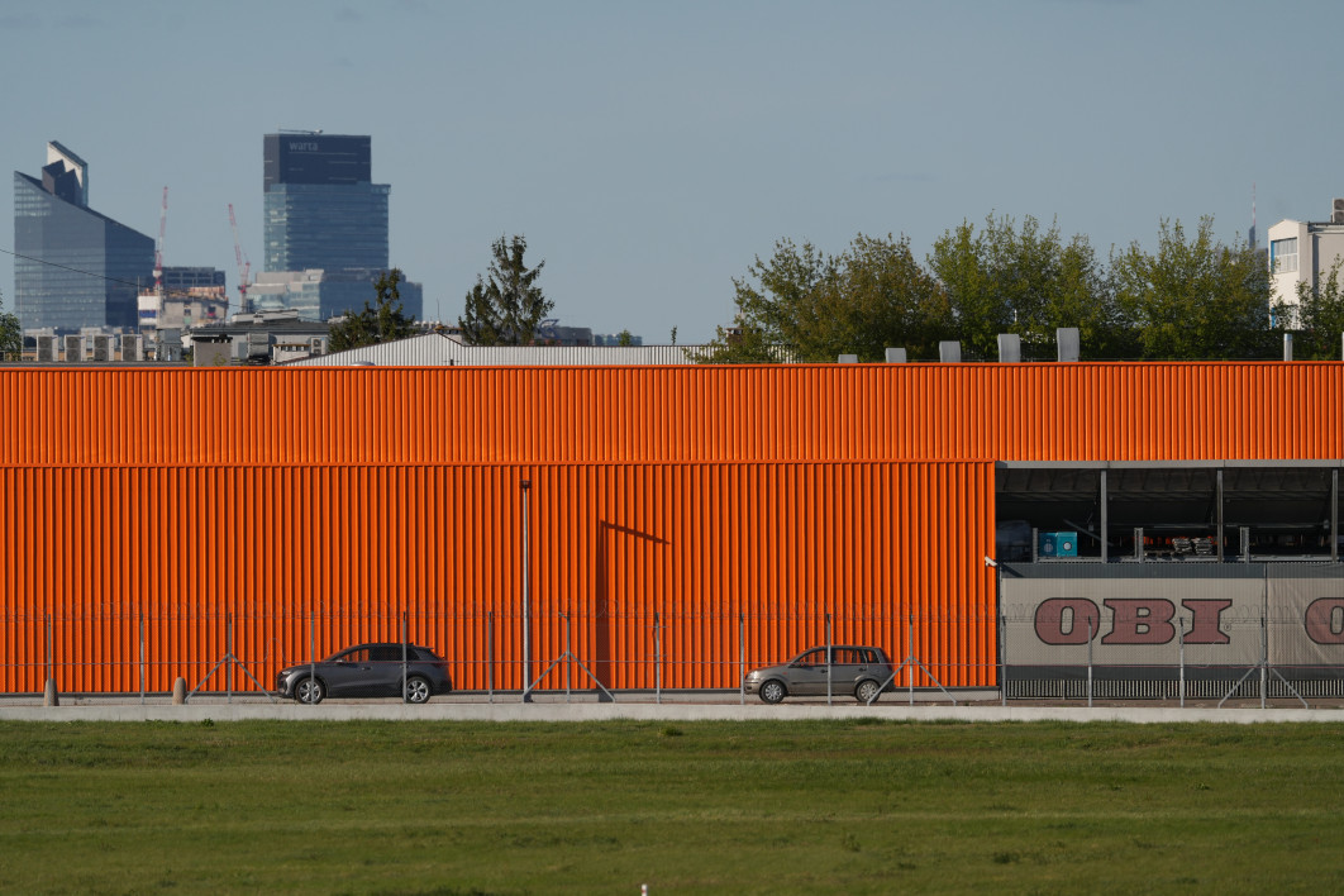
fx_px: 14932
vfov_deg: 3.4
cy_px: 448
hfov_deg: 5.2
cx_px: 672
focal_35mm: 400
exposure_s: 1/2500
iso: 320
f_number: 5.6
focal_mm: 400
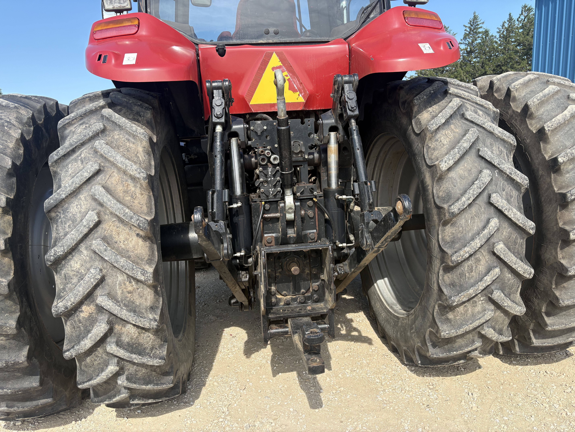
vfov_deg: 53.1
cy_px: 216
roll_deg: +1.6
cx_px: 288
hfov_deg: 67.3
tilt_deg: -10.9
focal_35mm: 26
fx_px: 432
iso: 50
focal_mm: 5.96
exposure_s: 1/1155
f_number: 1.6
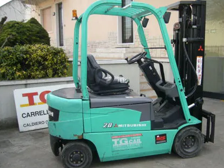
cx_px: 134
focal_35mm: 43
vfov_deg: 33.6
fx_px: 278
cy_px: 90
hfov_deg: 43.7
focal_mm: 5.8
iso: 80
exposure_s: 1/320
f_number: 2.8
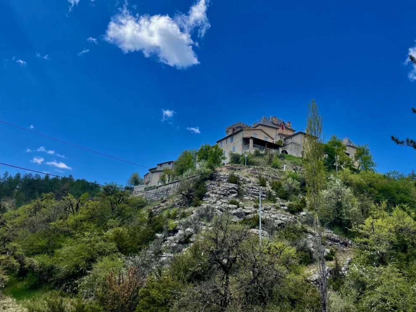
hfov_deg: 65.3
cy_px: 155
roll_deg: -3.3
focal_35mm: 27
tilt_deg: +19.5
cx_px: 208
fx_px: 325
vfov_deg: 51.4
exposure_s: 1/1916
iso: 32
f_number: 1.6
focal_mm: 4.2
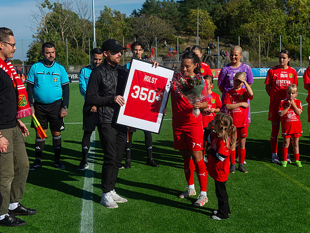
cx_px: 135
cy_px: 115
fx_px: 475
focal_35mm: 53
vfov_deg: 27.5
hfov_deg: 36.1
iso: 100
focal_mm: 48
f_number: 4
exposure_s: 1/1600
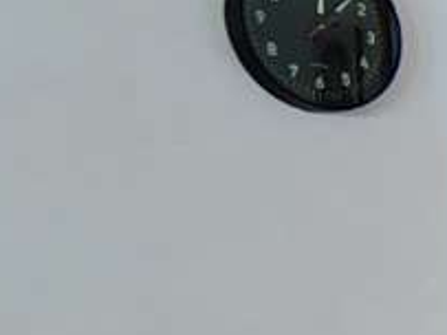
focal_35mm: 96
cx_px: 1031
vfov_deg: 15.1
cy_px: 354
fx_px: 1239
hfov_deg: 14.5
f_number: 2.2
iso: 500
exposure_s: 1/33
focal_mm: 2.16
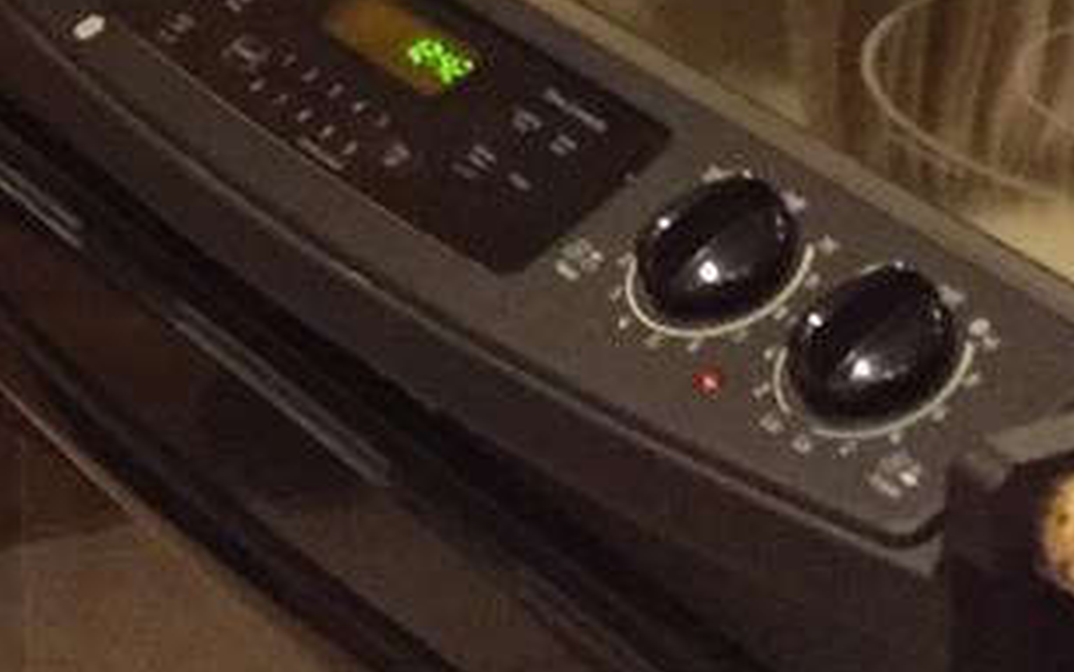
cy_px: -766
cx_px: -322
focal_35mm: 150
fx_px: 4391
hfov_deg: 13.4
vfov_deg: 8.2
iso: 250
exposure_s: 1/30
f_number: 2.2
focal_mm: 4.15
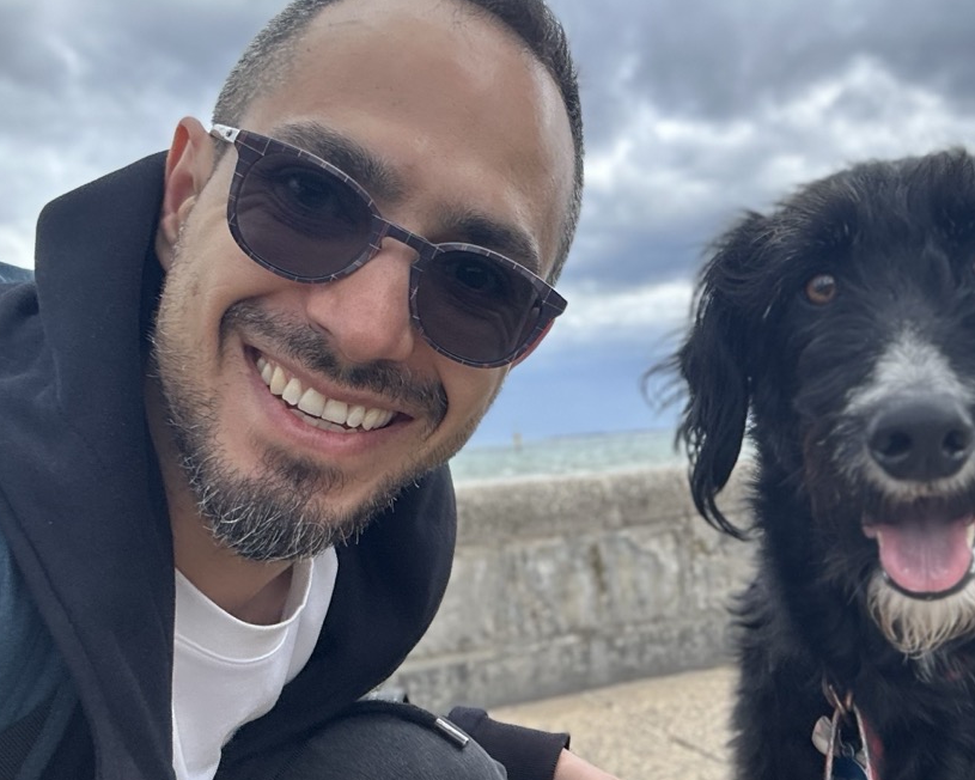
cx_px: 714
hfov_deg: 39.4
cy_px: 471
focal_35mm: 46
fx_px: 1327
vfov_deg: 32.6
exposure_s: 1/419
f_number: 1.9
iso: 25
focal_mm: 2.69
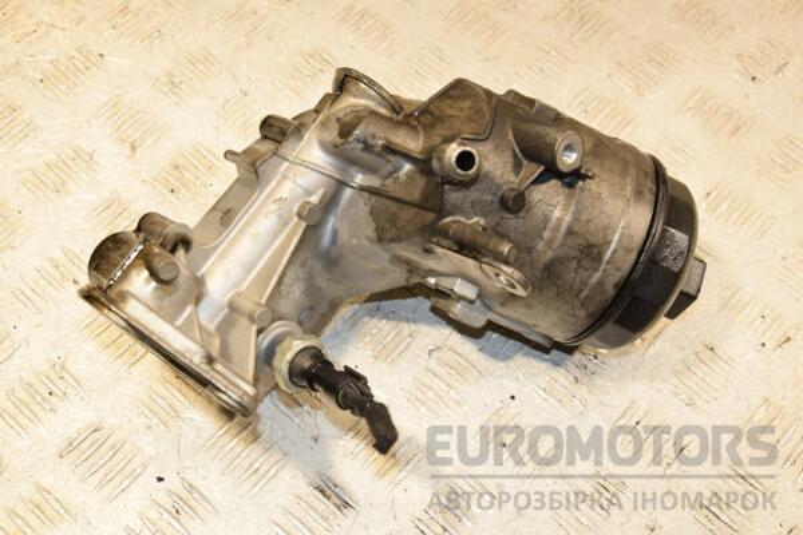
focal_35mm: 57
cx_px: 402
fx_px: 1271
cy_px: 268
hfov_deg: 35.1
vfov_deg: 23.8
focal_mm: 38
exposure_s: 1/200
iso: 800
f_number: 7.1
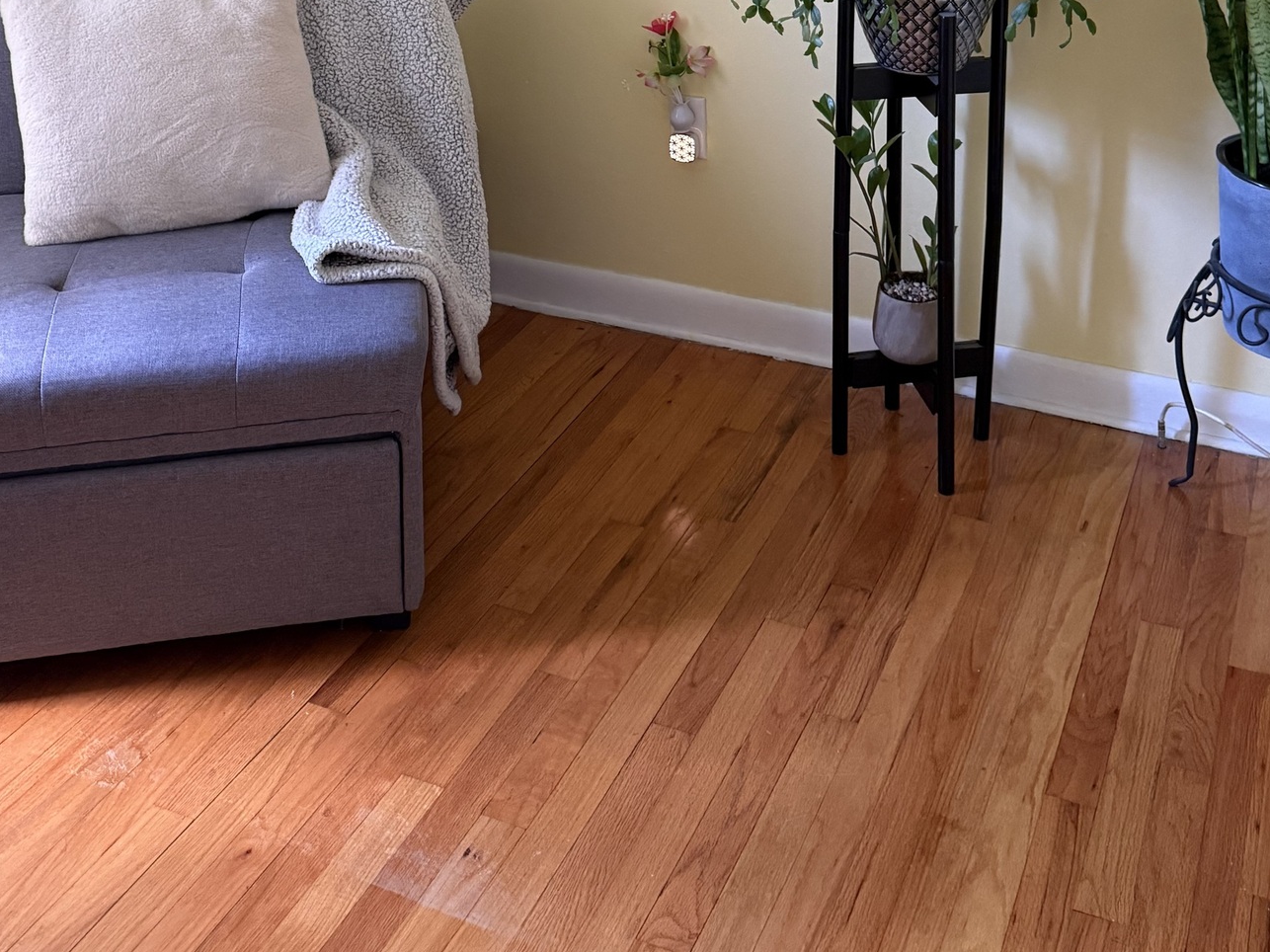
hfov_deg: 43.8
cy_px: -73
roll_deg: -0.4
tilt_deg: -10.3
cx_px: 723
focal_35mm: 43
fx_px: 1577
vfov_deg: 30.4
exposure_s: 1/60
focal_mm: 6.76
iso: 500
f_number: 1.78
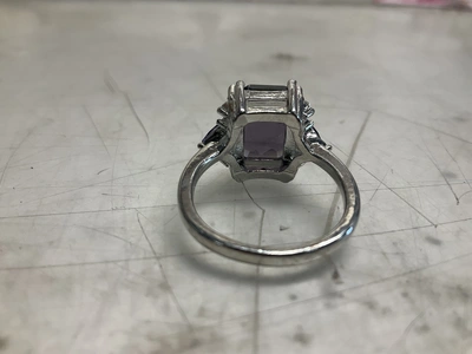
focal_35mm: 29
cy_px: 177
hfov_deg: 61.7
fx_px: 395
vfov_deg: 48.2
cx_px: 236
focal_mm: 3
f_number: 1.8
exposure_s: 1/120
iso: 50
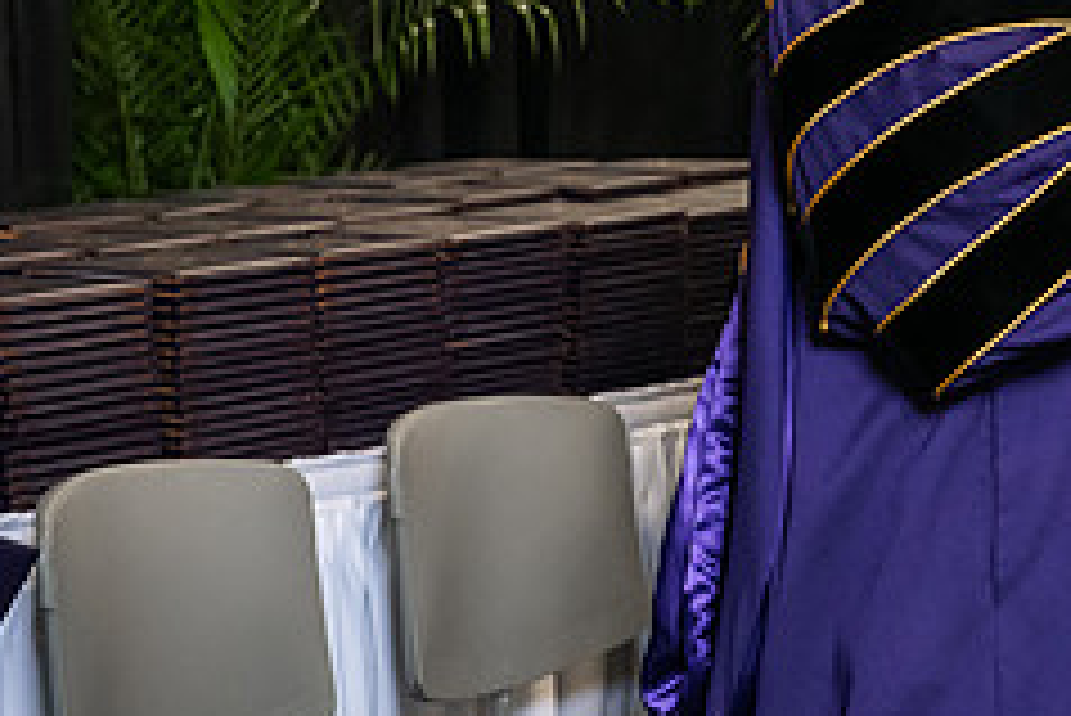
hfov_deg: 12.5
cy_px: -43
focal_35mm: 161
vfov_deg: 8.5
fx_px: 4792
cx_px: 1269
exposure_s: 1/200
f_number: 5
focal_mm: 66
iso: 2500
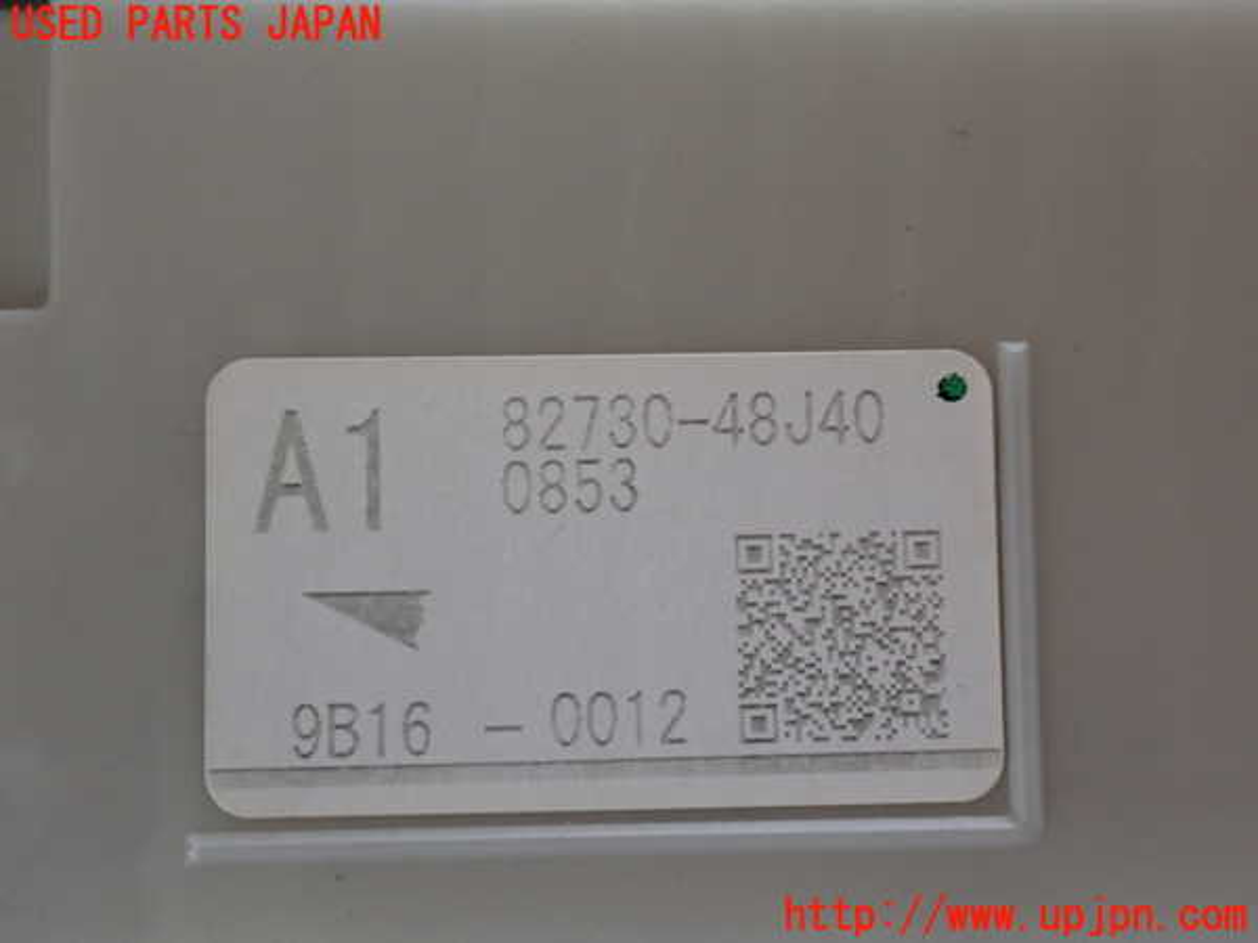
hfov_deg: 35.5
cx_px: 629
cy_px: 472
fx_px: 1962
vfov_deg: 27.0
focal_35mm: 54
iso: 640
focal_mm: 9.65
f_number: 3.3
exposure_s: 1/50
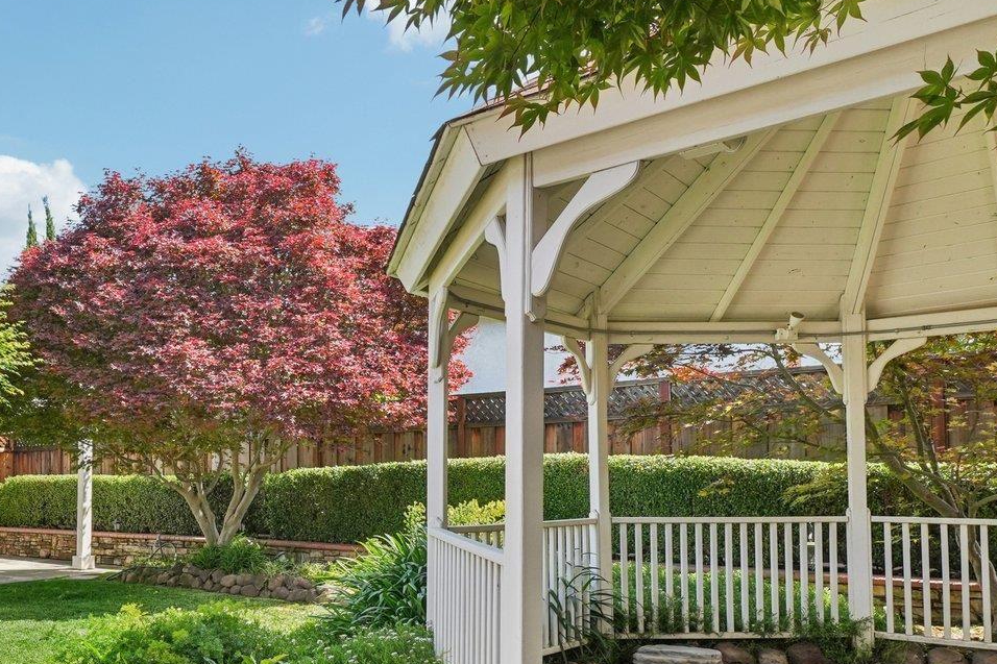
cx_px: 344
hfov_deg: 60.7
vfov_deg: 42.8
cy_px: 462
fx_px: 831
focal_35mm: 30
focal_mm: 14
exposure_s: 1/320
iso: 640
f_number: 8
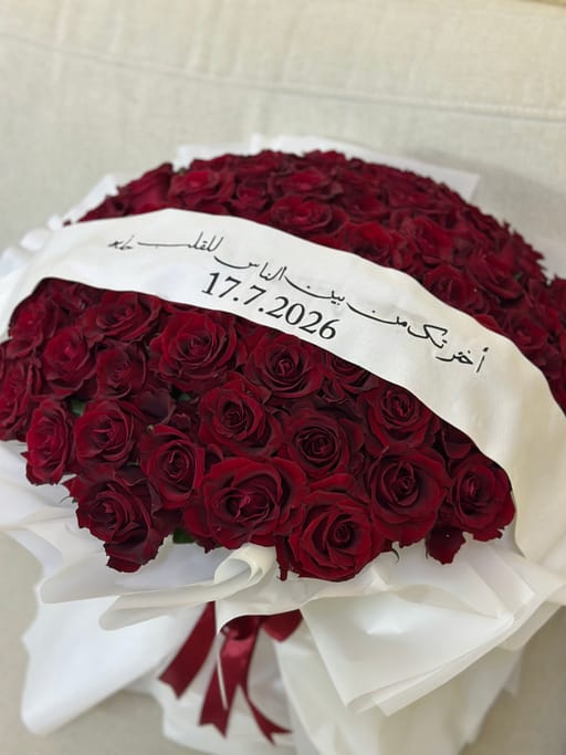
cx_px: 283
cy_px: 378
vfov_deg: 39.7
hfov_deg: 30.3
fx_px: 1047
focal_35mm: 48
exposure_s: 1/50
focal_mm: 6.86
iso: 320
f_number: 1.78
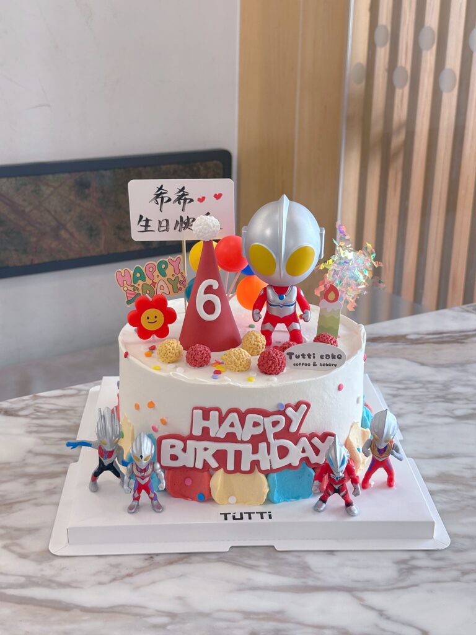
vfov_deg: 39.7
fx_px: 880
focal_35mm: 48
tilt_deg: -18.9
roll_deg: -1.2
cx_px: 238
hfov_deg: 30.3
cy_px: 318
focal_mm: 6.86
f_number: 1.78
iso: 80
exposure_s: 1/50
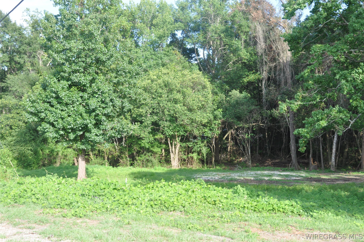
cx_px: 182
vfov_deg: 28.9
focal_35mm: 46
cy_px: 121
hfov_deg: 42.4
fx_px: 470
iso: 200
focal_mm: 31
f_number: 9
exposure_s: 1/80
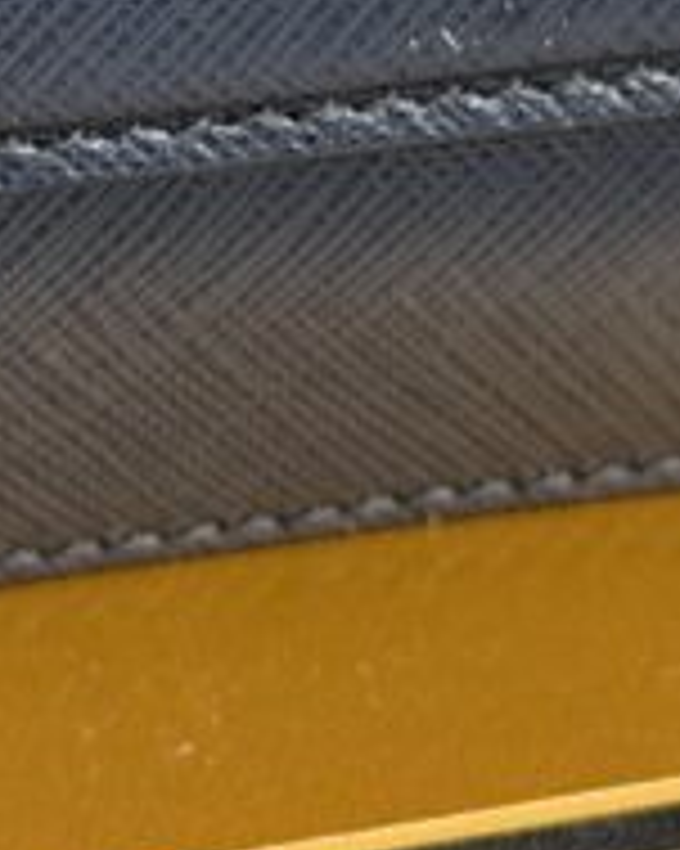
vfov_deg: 9.5
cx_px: 302
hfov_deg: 7.8
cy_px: -459
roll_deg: -0.1
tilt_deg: -19.3
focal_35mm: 198
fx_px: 4985
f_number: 1.78
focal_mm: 6.76
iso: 100
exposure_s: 1/120
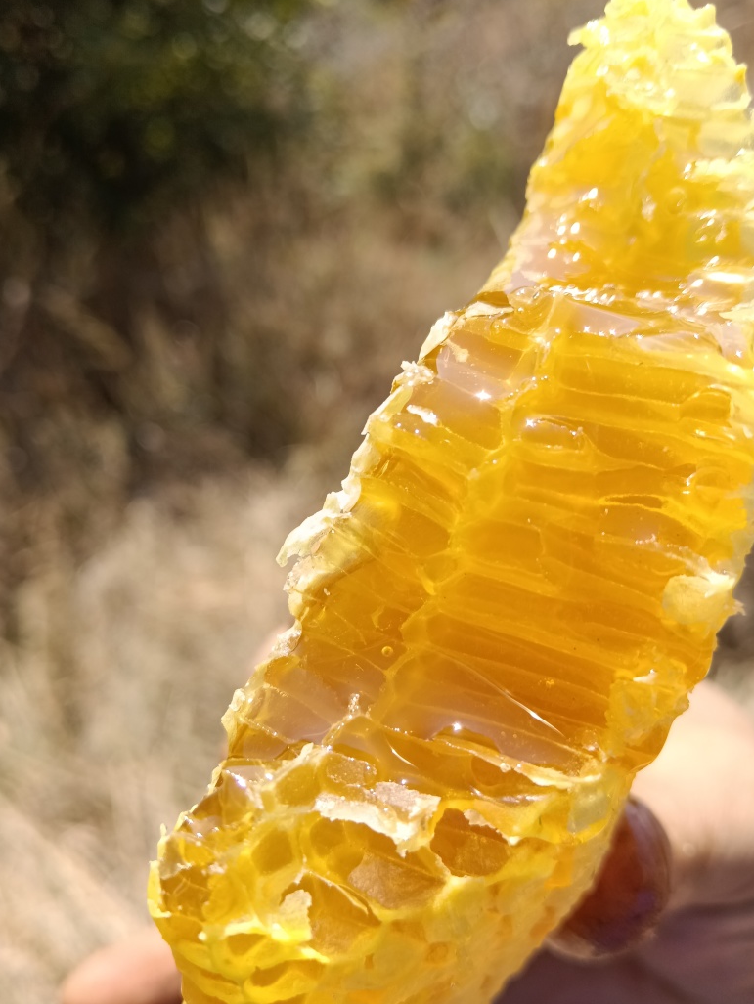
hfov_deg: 51.4
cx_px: 372
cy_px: 501
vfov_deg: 65.3
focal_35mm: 27
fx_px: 784
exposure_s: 1/248
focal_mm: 4.05
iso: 100
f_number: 1.8
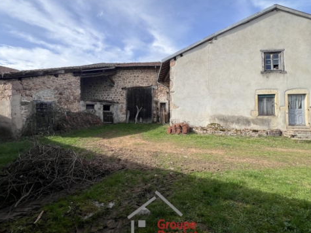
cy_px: 108
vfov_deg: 78.0
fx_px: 144
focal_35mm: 16
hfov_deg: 94.1
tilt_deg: +2.4
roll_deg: +1.0
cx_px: 173
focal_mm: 1.57
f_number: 1.8
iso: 32
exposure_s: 1/1119
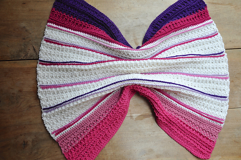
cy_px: 82
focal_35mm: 39
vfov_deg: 34.5
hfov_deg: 50.1
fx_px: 258
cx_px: 123
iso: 220
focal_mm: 25
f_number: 4
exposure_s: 1/60
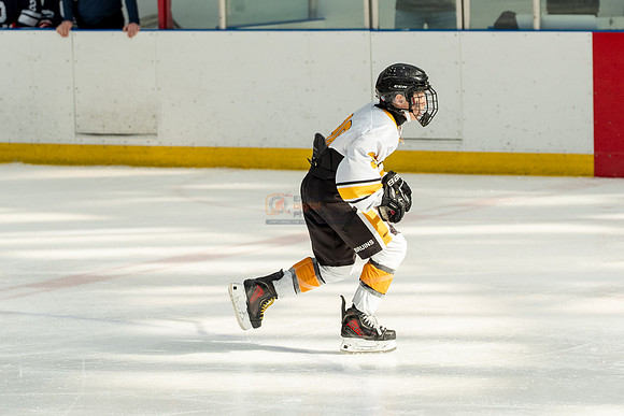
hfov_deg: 9.2
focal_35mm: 224
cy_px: 214
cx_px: 276
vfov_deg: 6.2
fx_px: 3875
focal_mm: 105
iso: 800
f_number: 3.5
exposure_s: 1/1600
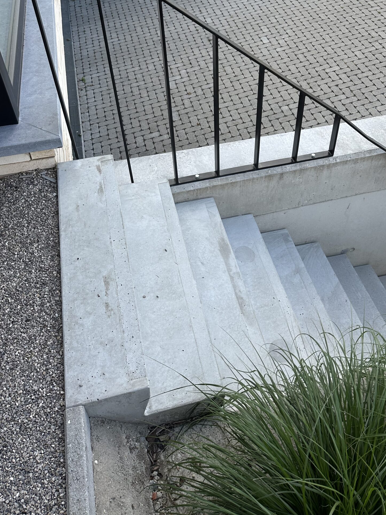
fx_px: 476
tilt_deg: -42.8
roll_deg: -0.9
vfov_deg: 55.7
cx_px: 235
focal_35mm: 32
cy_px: 176
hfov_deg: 43.9
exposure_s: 1/608
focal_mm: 6.86
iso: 80
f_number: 1.78
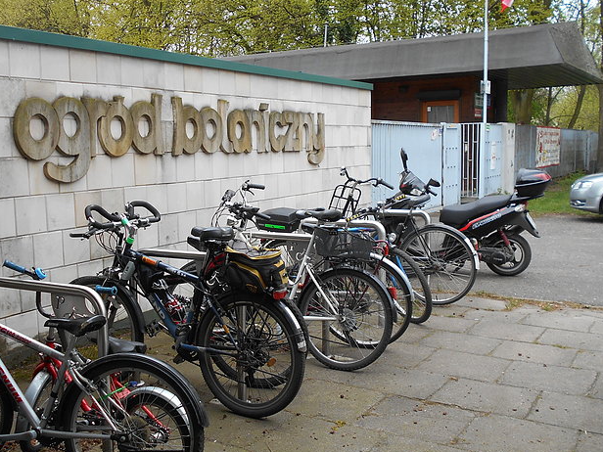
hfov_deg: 48.9
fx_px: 662
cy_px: 232
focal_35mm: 38
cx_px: 280
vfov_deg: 37.7
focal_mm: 4.6
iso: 80
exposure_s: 1/250
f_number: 3.2
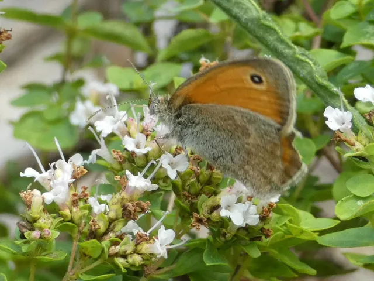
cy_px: 140
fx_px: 1210
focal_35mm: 112
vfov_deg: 13.2
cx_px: 187
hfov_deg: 17.6
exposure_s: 1/80
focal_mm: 20.1
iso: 250
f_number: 5
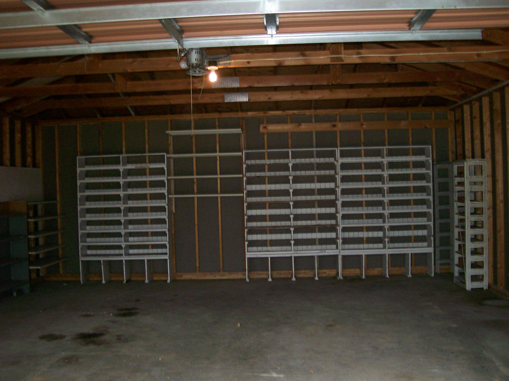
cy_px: 190
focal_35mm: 36
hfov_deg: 51.4
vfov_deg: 39.7
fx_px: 529
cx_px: 254
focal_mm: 6
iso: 140
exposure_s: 1/64
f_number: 2.7
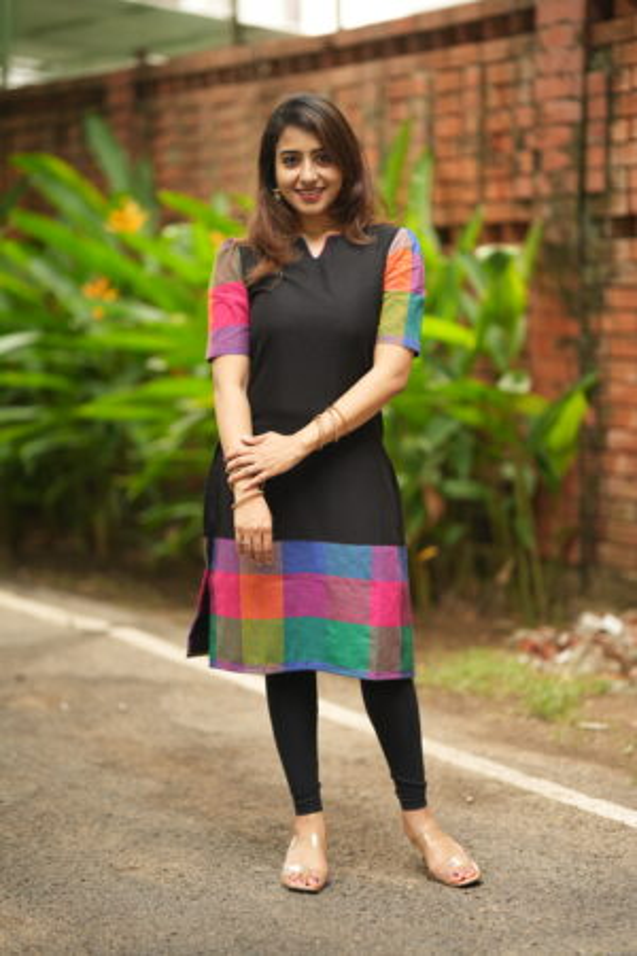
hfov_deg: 16.1
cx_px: 318
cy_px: 478
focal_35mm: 85
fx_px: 2256
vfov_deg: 23.9
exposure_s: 1/320
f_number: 1.4
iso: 100
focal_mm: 85
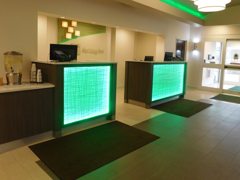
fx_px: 194
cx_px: 129
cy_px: 71
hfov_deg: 63.4
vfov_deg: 49.4
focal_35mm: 28
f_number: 3
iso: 220
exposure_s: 1/30
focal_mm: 4
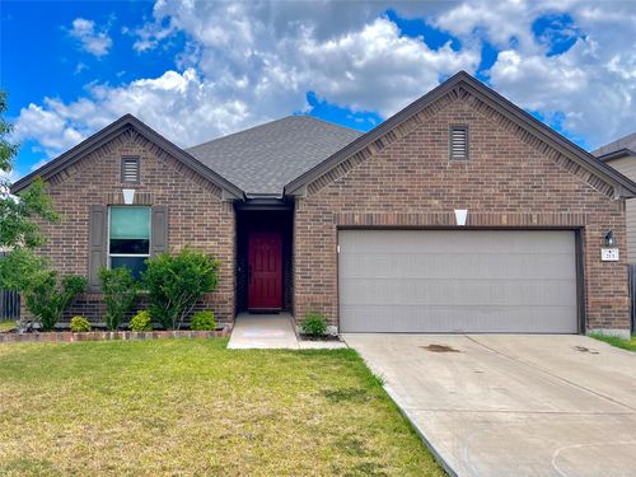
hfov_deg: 67.3
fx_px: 478
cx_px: 318
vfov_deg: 53.1
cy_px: 238
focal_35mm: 26
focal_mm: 5.1
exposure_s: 1/1883
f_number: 1.6
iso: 32
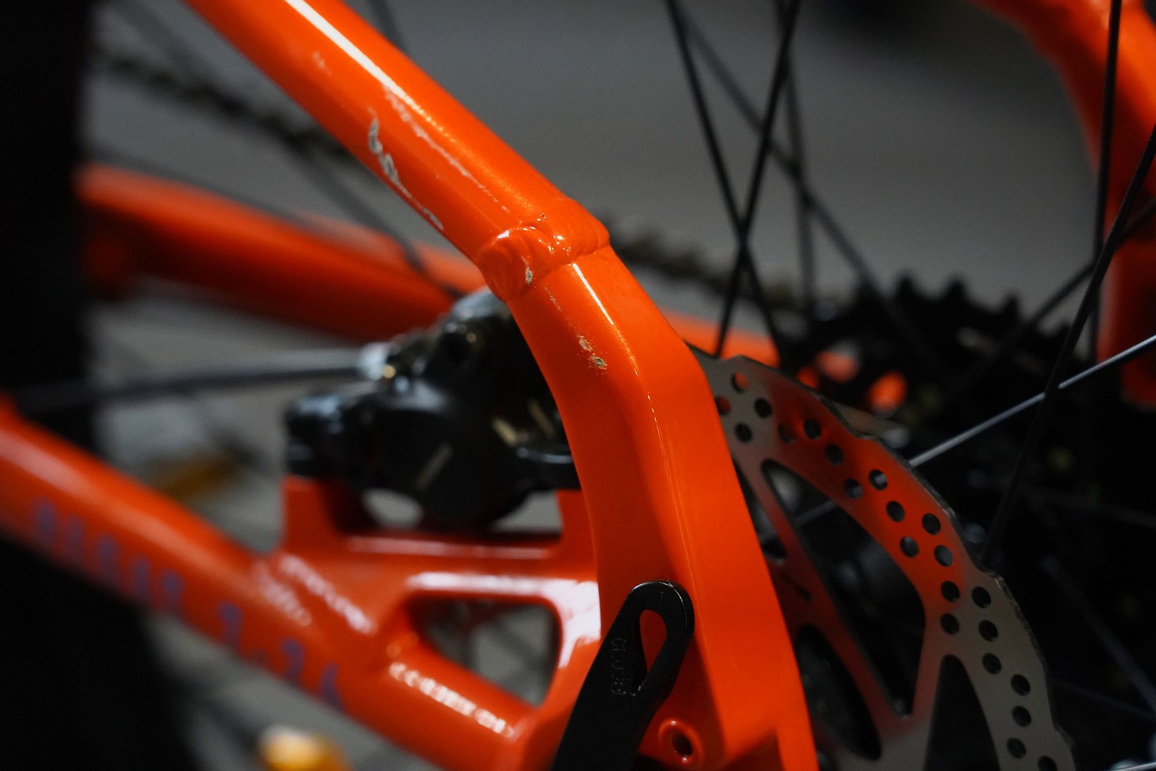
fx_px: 3211
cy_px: 386
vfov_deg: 13.7
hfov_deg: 20.4
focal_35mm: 100
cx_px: 578
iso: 8000
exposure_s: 1/200
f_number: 5
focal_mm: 100
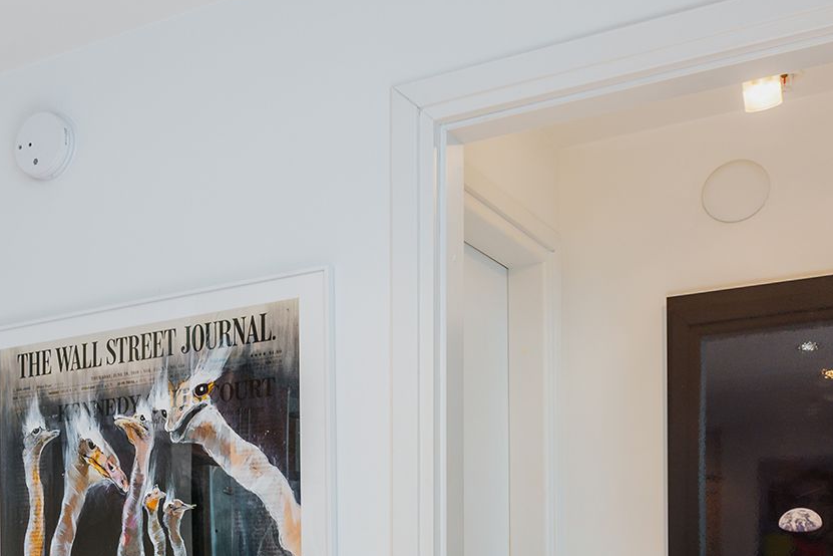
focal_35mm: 52
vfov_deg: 24.2
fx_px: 1203
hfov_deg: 36.0
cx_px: 90
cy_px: 615
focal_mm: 18
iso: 320
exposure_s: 1/10
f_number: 7.1
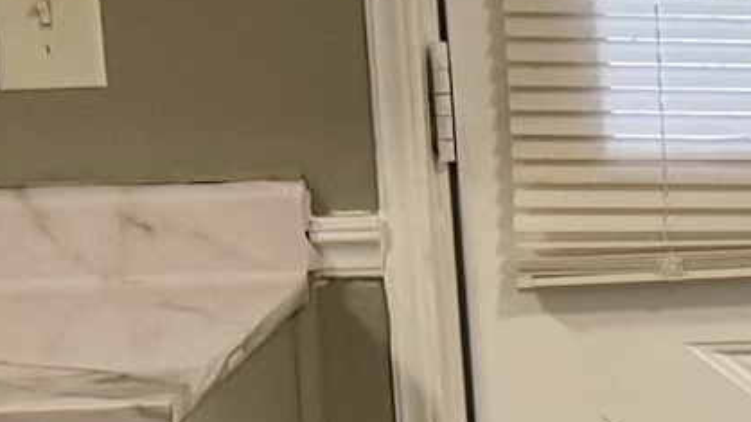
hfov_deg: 9.1
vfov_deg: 6.3
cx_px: 2206
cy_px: 404
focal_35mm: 192
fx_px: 3823
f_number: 1.78
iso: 200
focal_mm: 6.76
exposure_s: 1/60
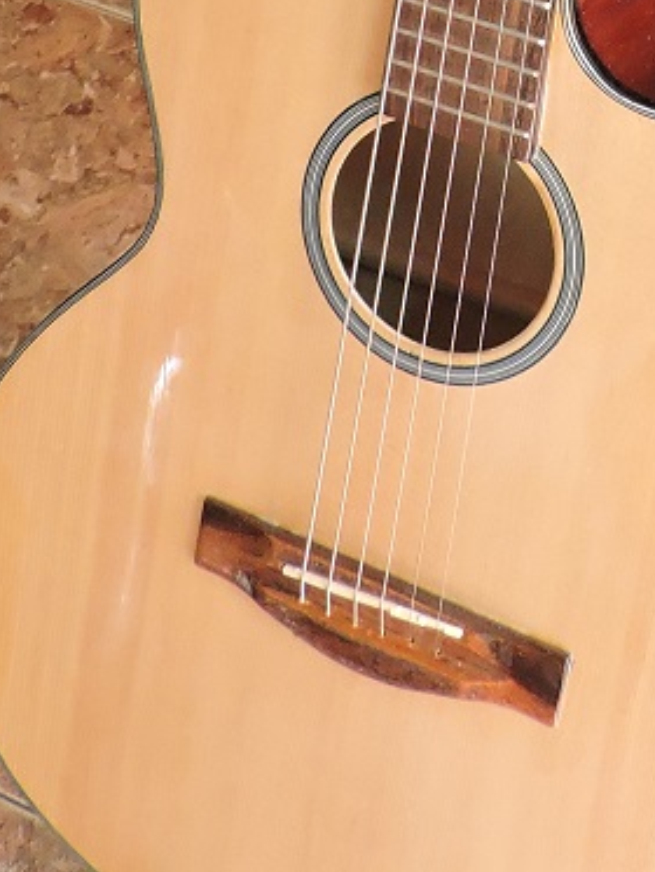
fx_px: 2244
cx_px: 677
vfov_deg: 19.5
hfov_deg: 16.2
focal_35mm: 89
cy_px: -389
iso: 400
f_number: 3
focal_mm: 4.3
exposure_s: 1/30
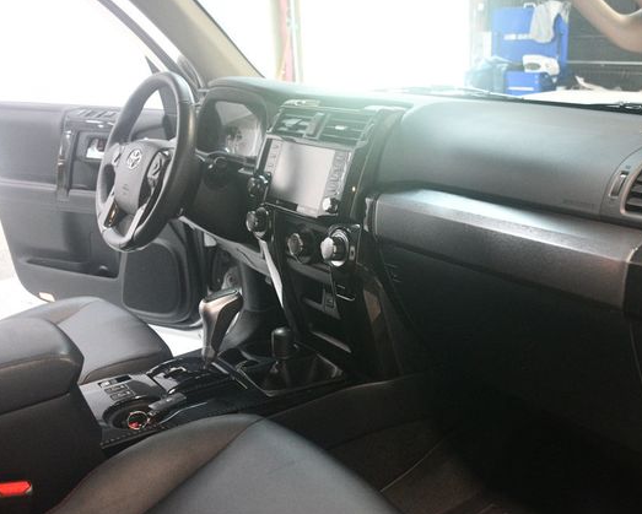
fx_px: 741
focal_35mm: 39
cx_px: 384
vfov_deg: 38.3
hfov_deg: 46.6
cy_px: 259
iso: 3600
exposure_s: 1/60
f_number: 3.8
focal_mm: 23
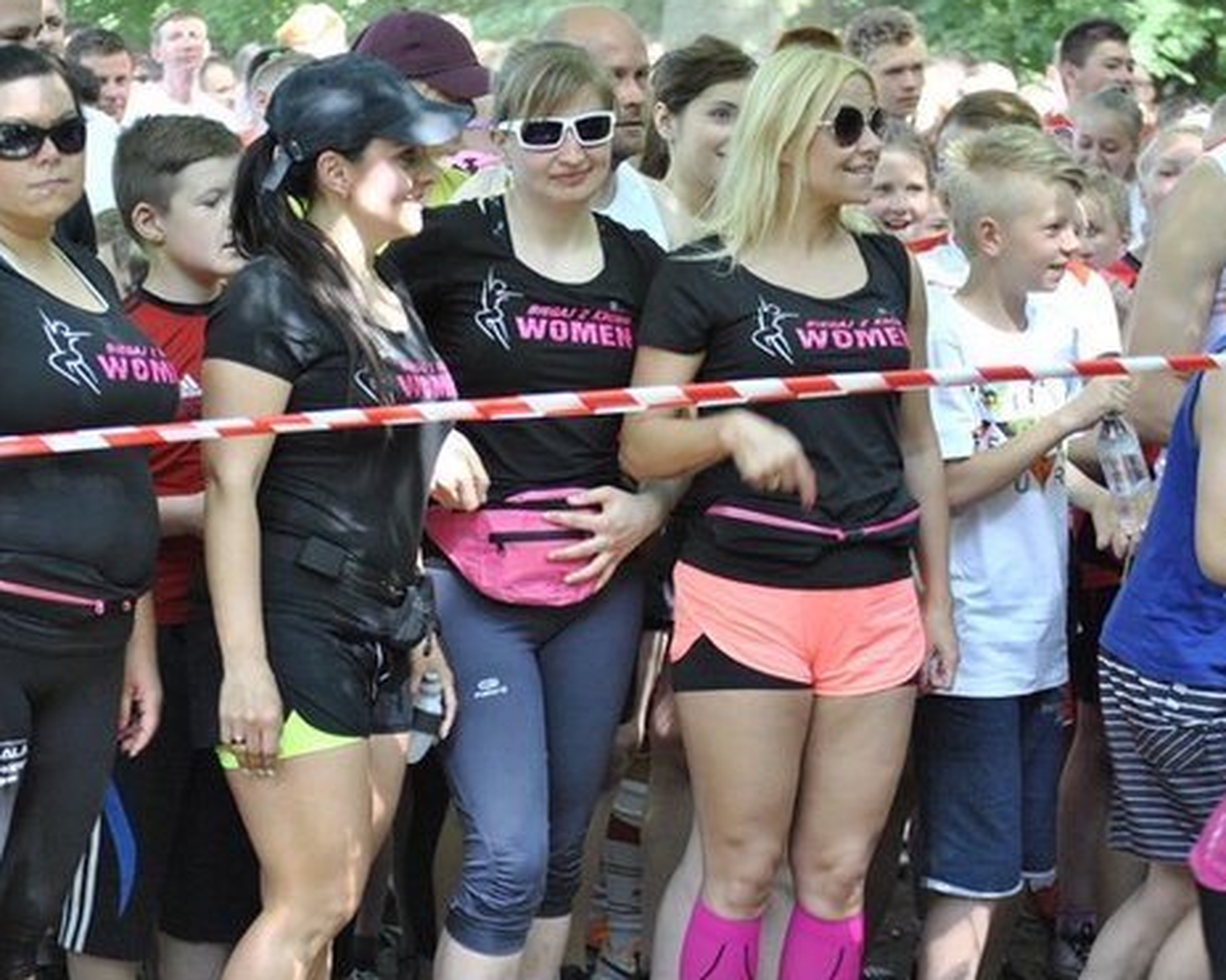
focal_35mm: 109
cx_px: 518
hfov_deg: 17.7
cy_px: 499
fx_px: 3942
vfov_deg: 14.2
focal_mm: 55
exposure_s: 1/160
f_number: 4
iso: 800
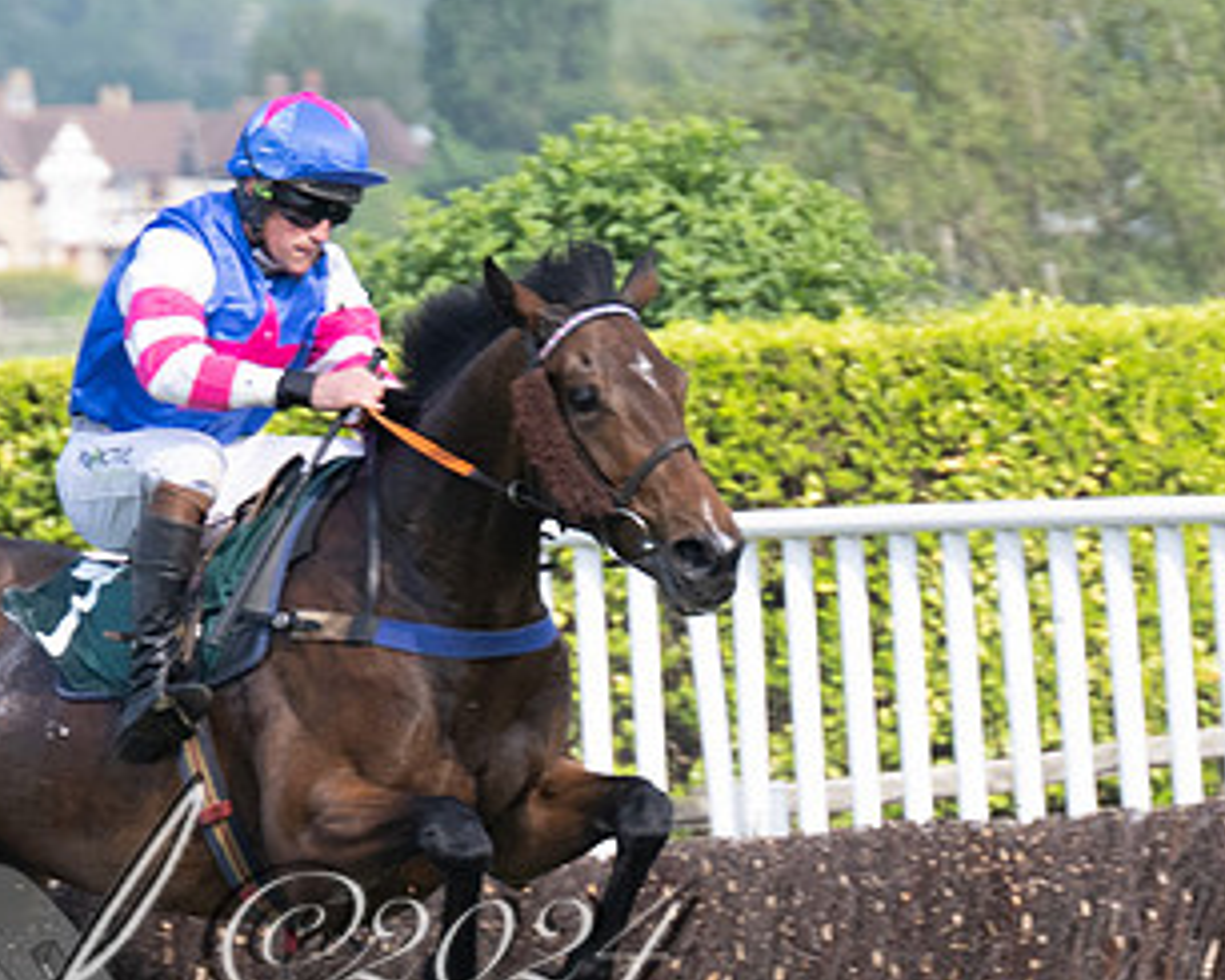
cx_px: 12
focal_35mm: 612
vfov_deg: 2.5
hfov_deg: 3.2
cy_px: 625
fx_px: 22195
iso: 400
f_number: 4
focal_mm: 125
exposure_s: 1/1600
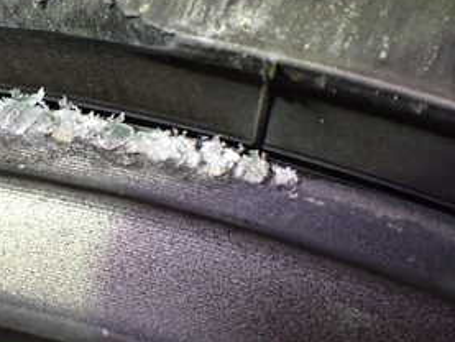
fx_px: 855
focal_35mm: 65
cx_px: 67
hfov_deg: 28.9
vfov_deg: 22.5
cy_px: 112
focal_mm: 5.4
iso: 800
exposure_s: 1/30
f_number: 2.3
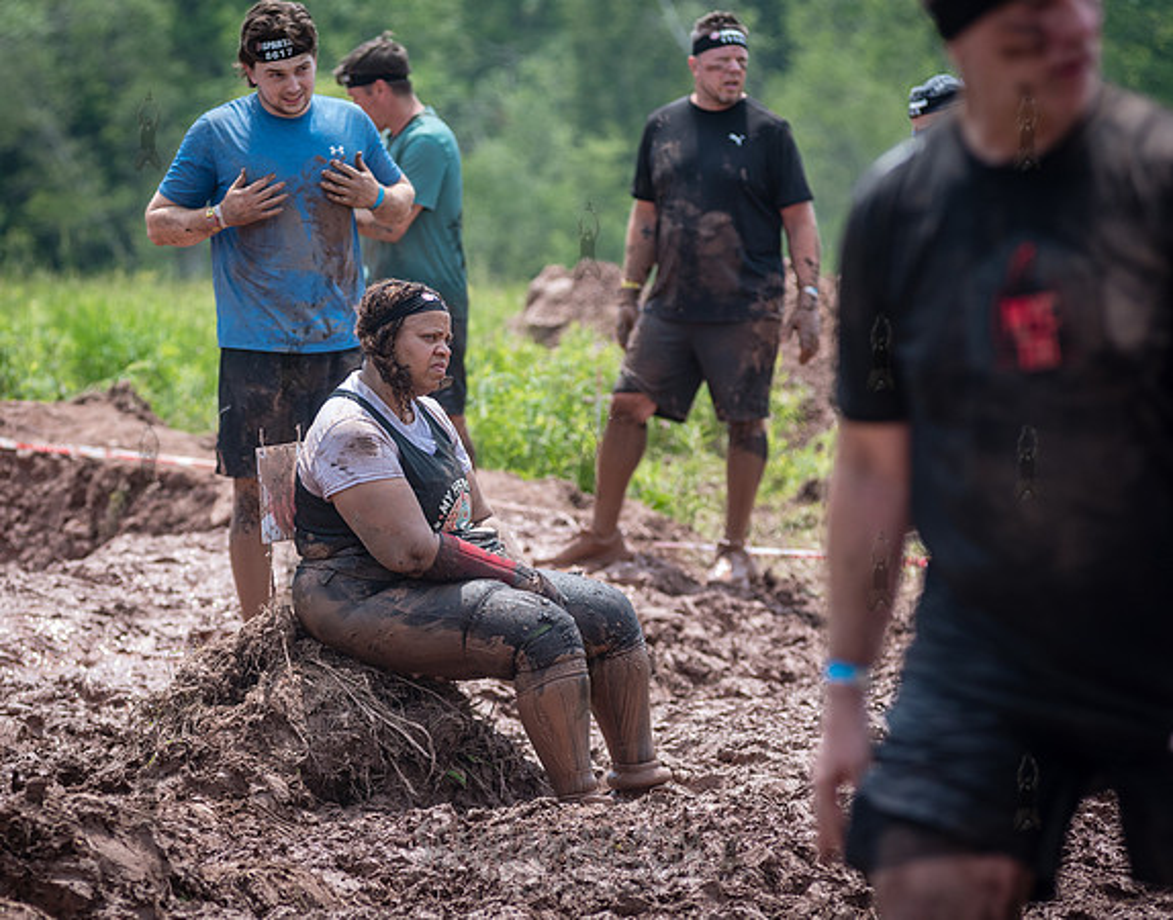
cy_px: 517
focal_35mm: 181
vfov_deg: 8.4
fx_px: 6242
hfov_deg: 10.7
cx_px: 398
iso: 400
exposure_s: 1/2500
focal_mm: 145
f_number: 4
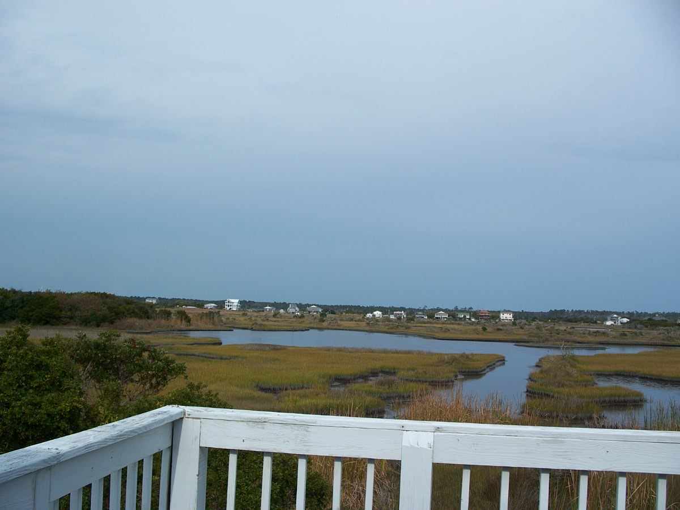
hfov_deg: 50.1
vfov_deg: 38.7
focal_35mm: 37
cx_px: 340
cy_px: 255
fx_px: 727
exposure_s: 1/800
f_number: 4
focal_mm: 7.8
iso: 64
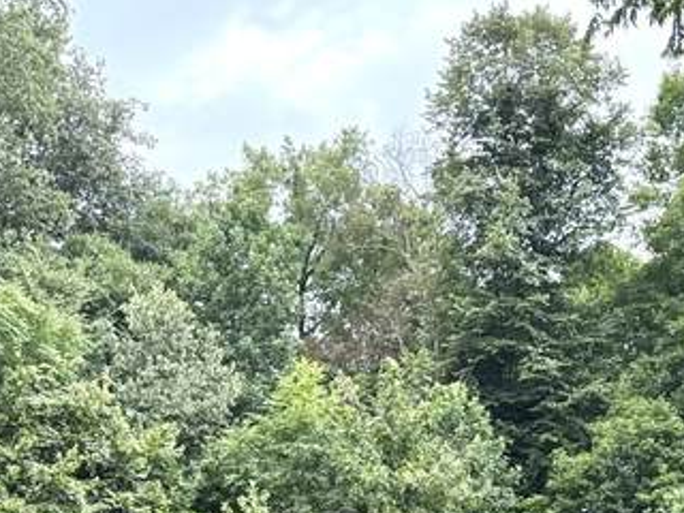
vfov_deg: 14.1
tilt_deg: +8.4
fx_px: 1897
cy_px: 851
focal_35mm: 96
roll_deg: +0.5
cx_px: 500
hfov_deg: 20.3
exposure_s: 1/671
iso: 100
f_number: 1.78
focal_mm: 6.76
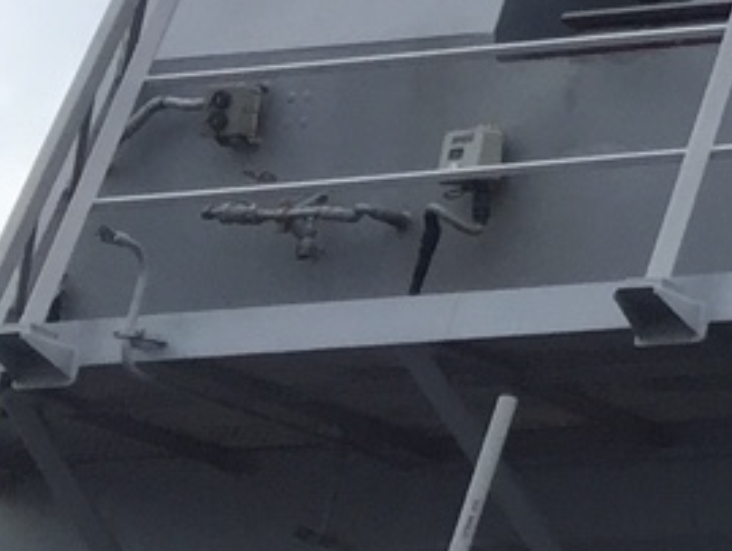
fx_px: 3704
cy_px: -483
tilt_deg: +25.6
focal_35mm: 175
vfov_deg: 8.2
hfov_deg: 9.1
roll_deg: -2.7
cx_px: 2174
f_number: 2.2
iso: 32
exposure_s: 1/732
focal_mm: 4.15
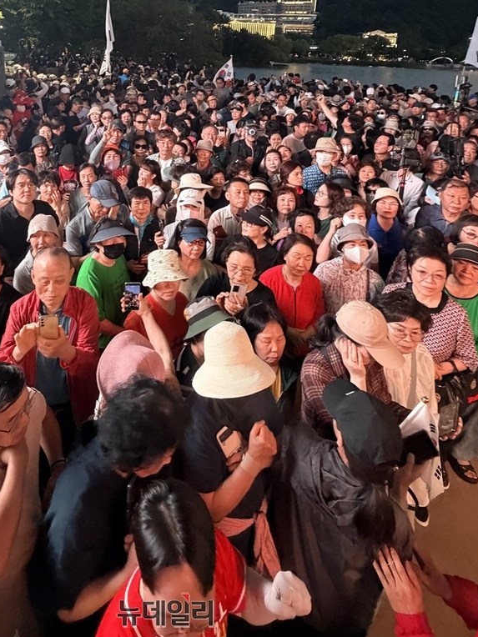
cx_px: 165
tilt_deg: -11.9
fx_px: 405
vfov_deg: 69.9
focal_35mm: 22
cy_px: 140
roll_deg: -1.6
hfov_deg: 59.9
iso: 500
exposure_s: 1/60
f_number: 2.2
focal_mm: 2.22
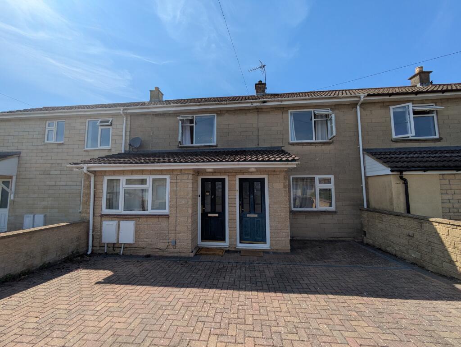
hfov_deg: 102.0
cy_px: 174
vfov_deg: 85.7
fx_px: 187
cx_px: 230
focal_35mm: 14
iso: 48
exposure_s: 1/3205
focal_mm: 1.83
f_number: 2.2
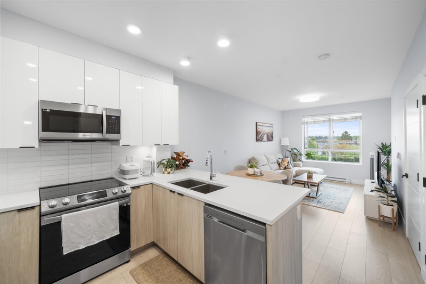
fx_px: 160
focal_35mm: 14
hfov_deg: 106.3
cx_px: 213
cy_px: 142
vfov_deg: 83.2
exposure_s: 1/2
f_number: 9
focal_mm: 9
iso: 250
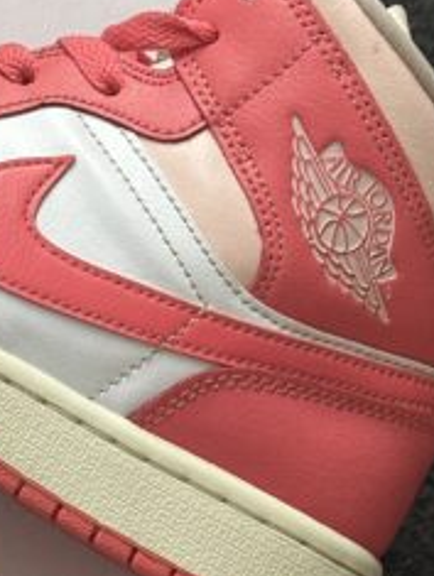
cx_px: -86
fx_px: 2717
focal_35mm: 163
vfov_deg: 12.0
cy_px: 494
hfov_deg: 9.0
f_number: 1.78
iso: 250
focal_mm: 6.86
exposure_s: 1/56
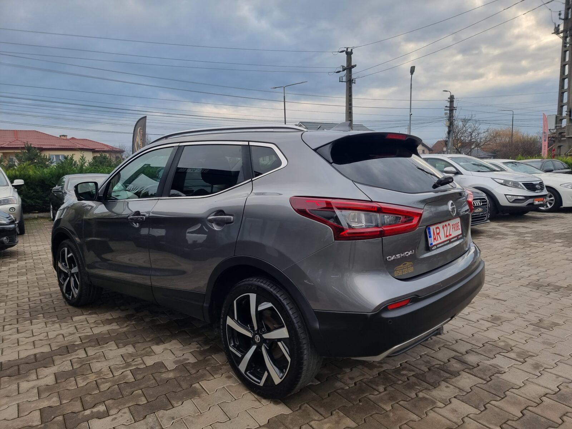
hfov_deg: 71.6
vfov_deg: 56.8
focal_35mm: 24
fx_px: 397
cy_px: 214
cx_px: 286
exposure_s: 1/100
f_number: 1.8
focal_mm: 6.7
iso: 50
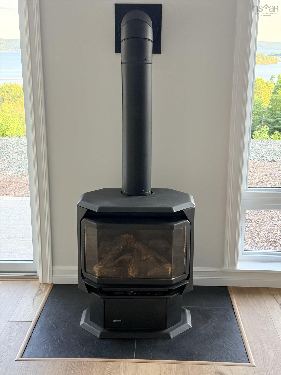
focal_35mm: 48
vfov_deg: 39.7
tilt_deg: -14.7
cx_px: 140
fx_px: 520
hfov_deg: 30.3
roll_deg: +0.2
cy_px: 188
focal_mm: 6.76
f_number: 1.78
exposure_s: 1/137
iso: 125
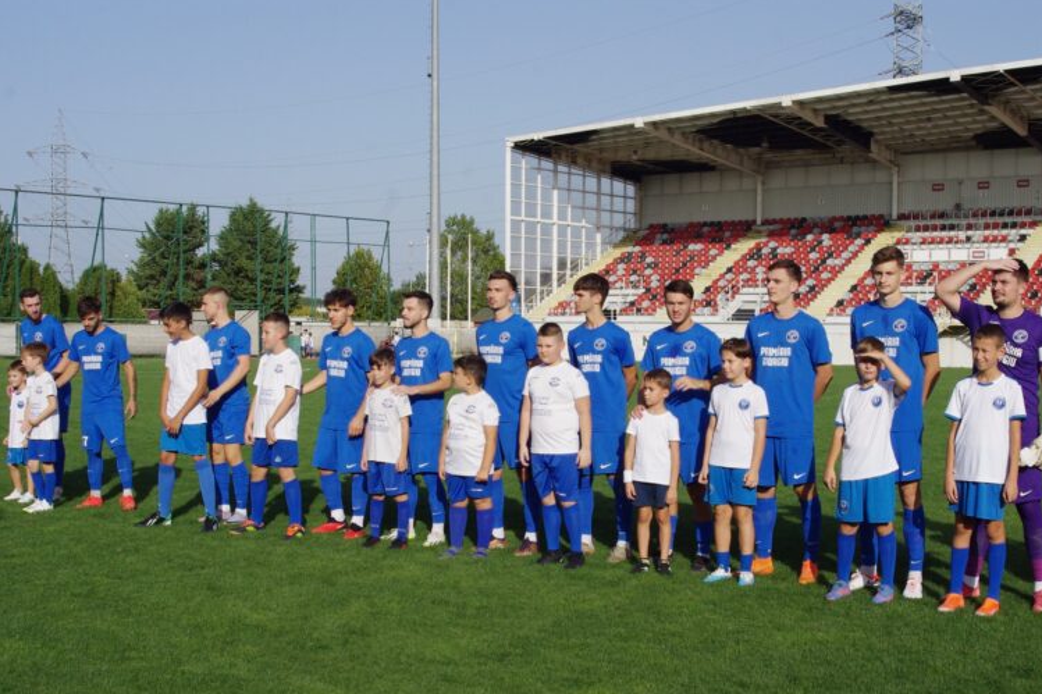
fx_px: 1244
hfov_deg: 45.4
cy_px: 348
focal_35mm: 43
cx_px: 533
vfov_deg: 31.2
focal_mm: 28
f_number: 8
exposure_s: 1/640
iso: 400
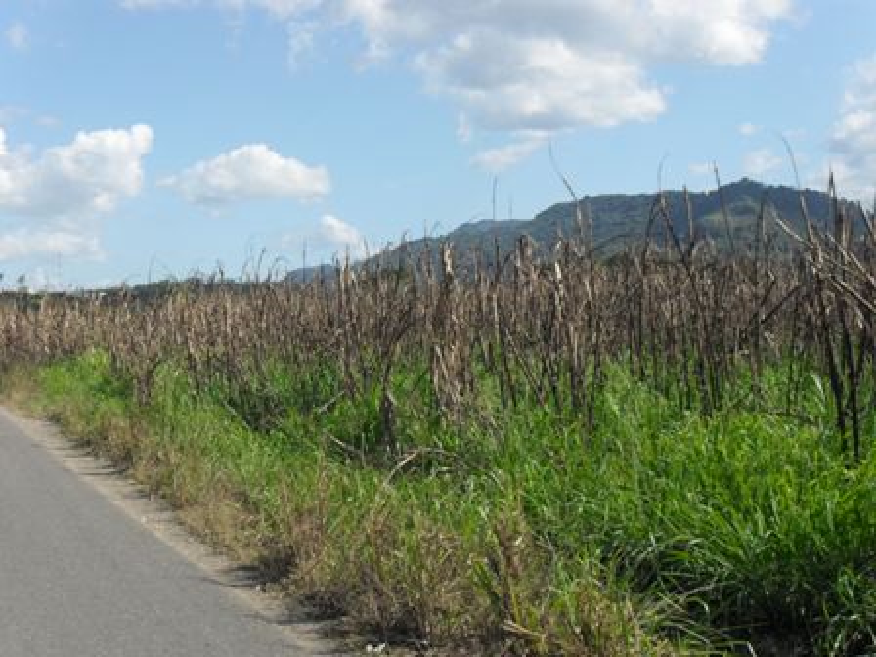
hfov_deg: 32.2
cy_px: 328
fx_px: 1518
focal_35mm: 60
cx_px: 438
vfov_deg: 24.4
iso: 100
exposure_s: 1/90
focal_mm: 10.5
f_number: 12.1
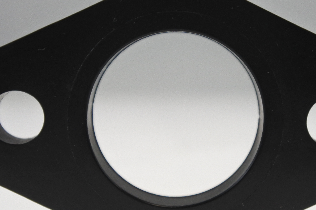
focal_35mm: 101
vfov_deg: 13.5
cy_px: 131
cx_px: 176
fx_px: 886
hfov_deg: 20.2
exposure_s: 1/125
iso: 450
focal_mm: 22.3
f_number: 4.8
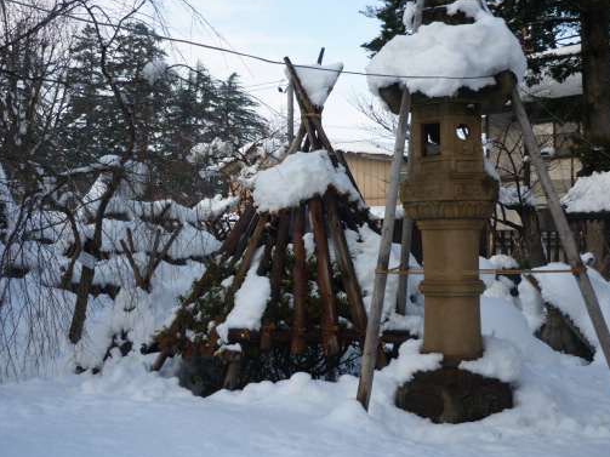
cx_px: 269
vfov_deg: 34.3
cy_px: 221
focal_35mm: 42
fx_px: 740
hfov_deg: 44.7
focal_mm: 5.5
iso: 80
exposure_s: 1/500
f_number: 2.8
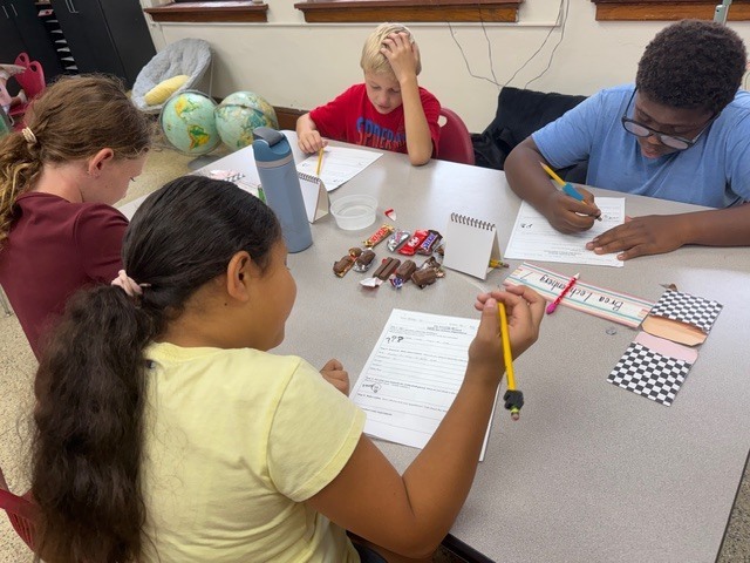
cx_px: 375
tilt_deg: -34.4
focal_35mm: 24
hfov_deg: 71.6
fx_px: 520
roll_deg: +9.2
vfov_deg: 56.8
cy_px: 282
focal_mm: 6.76
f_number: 1.78
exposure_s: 1/120
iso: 160
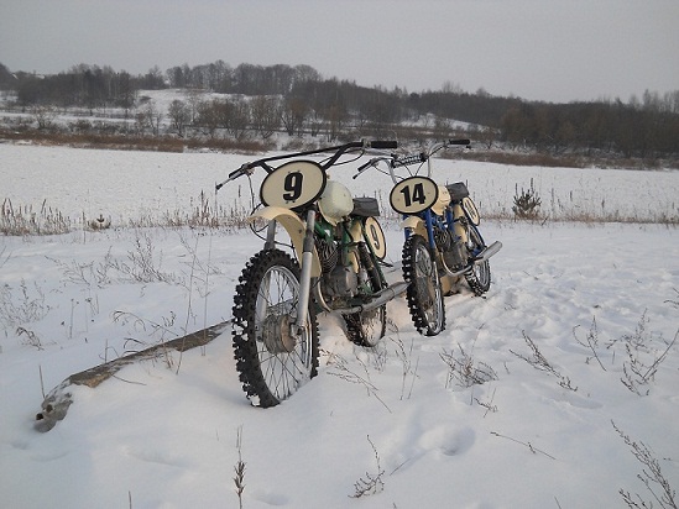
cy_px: 254
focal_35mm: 41
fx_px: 804
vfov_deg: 35.1
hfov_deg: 45.8
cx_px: 340
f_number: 5.5
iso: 80
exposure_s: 1/160
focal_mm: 6.72
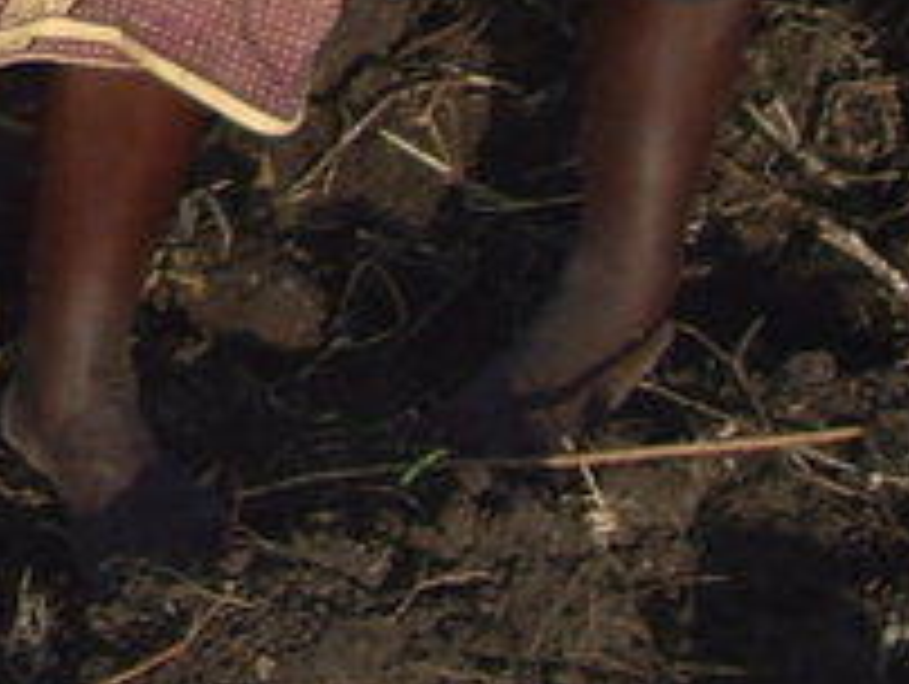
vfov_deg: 7.8
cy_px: -990
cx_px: -693
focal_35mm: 177
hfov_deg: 10.5
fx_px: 4653
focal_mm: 5.8
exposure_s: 1/400
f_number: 2.6
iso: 50
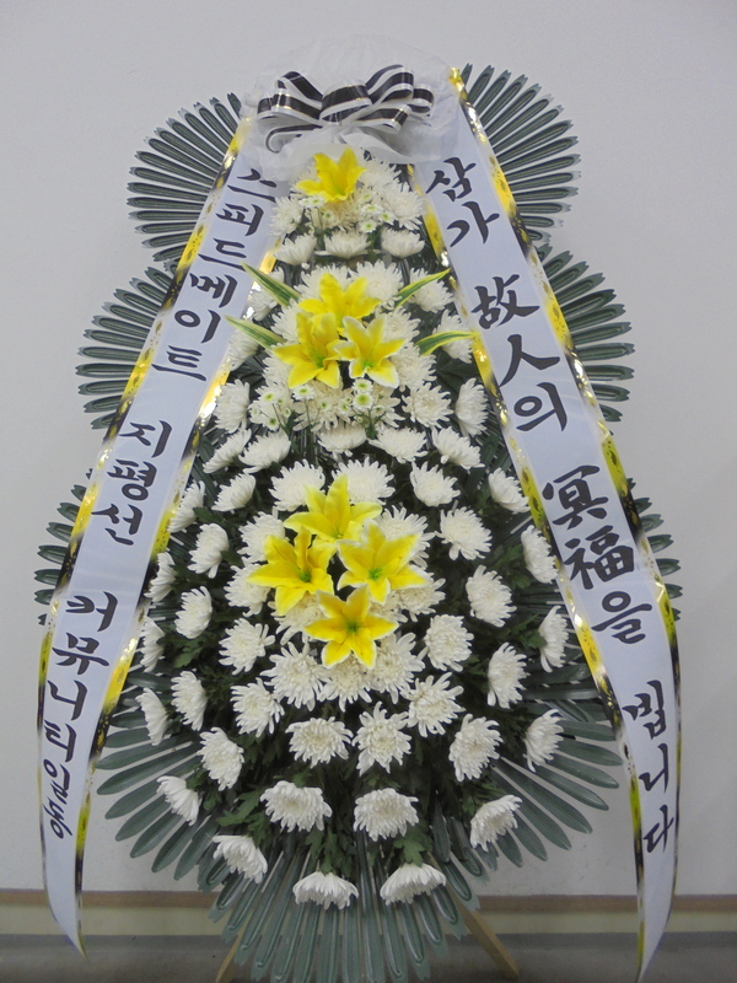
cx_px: 368
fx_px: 738
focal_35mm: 26
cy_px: 492
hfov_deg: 53.1
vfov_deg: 67.3
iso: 100
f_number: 3.5
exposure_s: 1/30
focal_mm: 4.6
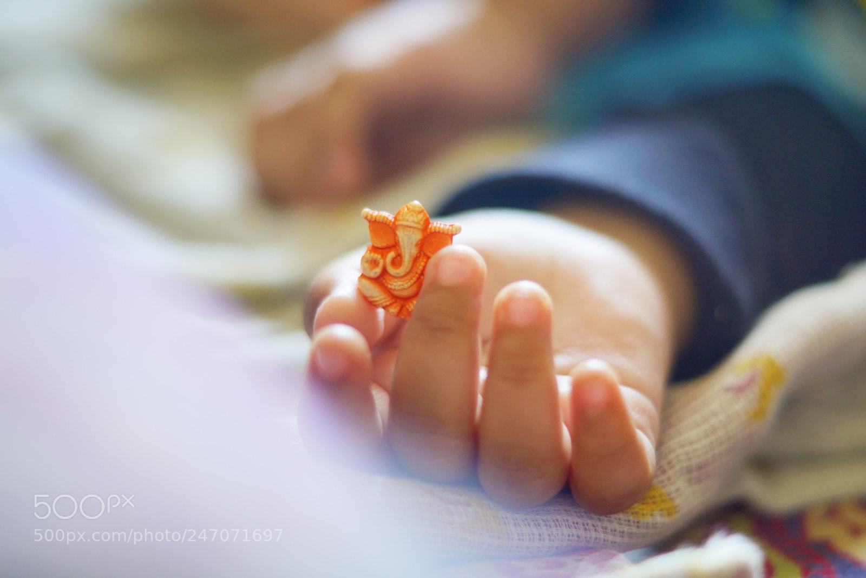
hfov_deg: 27.0
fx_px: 1804
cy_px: 289
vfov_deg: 18.2
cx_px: 433
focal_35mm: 75
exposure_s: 1/8
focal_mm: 50
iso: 400
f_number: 1.8
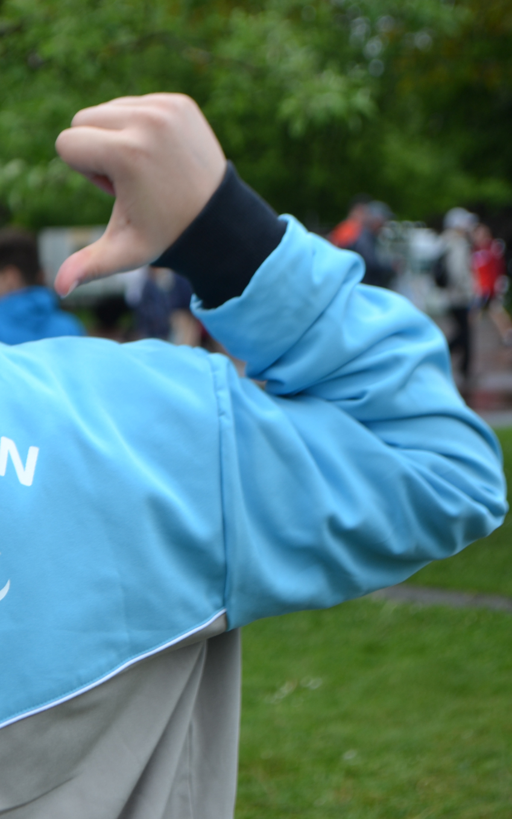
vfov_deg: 16.5
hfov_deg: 10.2
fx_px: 2830
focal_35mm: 127
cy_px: 409
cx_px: -69
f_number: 6.3
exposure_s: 1/160
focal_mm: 55
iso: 100
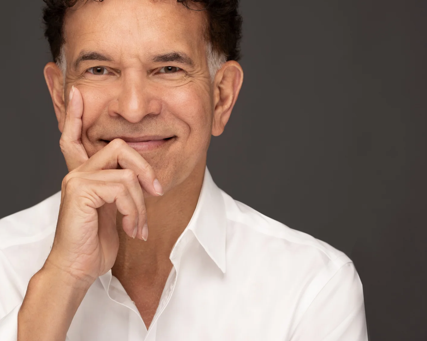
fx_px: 1668
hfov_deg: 14.6
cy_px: 158
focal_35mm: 132
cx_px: 150
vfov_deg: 11.7
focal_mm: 78
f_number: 5
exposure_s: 1/80
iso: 160
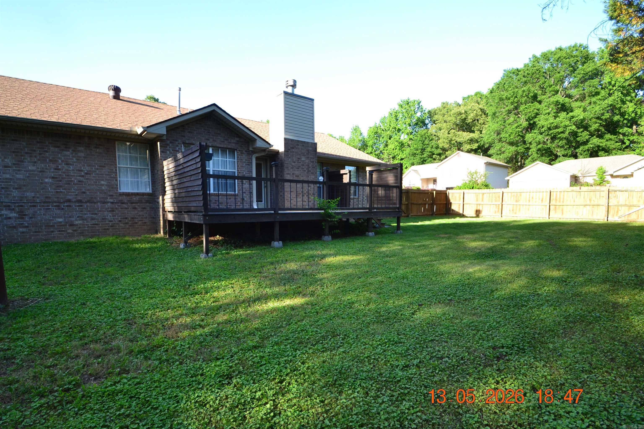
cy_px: 214
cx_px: 322
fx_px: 295
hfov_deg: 95.0
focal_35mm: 16
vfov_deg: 72.1
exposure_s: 1/125
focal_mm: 11
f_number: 9
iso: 400
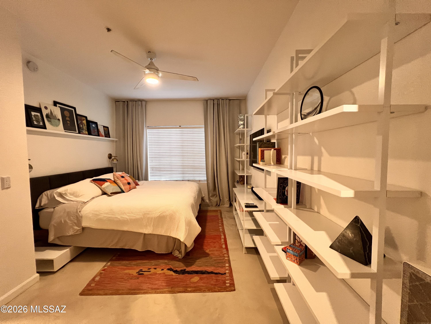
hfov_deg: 106.2
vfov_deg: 89.9
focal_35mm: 13
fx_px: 162
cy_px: 162
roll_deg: +0.7
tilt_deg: -3.2
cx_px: 216
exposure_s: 1/60
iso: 320
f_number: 1.8
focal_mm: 1.57
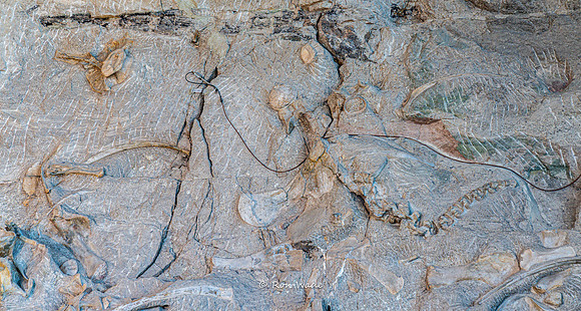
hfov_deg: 28.8
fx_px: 1130
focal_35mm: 74
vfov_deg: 15.6
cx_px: 290
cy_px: 117
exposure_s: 1/160
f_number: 4
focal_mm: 70
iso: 640
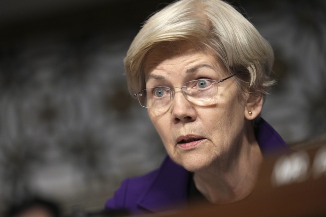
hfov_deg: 10.3
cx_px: 163
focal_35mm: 200
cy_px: 108
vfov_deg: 6.9
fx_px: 1811
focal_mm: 200
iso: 2500
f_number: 2.8
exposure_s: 1/500
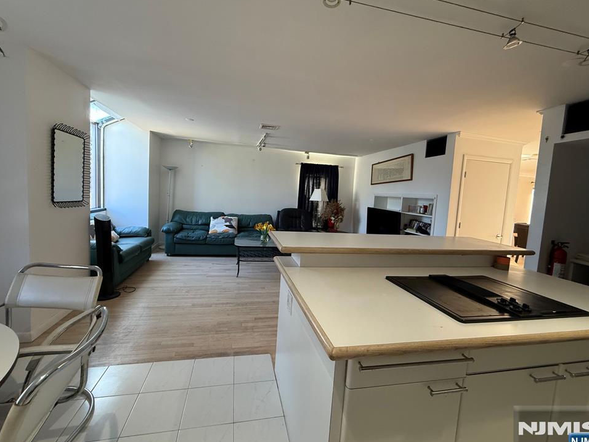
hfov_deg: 98.2
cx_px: 290
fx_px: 255
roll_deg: -2.8
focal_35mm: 15
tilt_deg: -3.1
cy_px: 213
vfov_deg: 81.7
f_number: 2.2
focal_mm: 2.22
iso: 320
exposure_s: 1/99
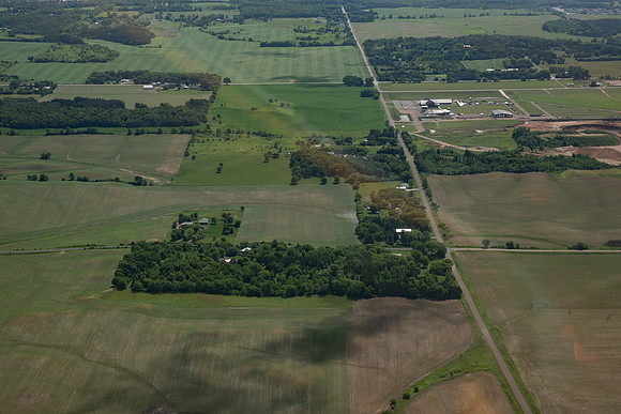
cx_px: 310
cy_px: 207
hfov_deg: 28.0
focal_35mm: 72
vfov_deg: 18.9
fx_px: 1247
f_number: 9
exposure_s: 1/2000
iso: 500
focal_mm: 65
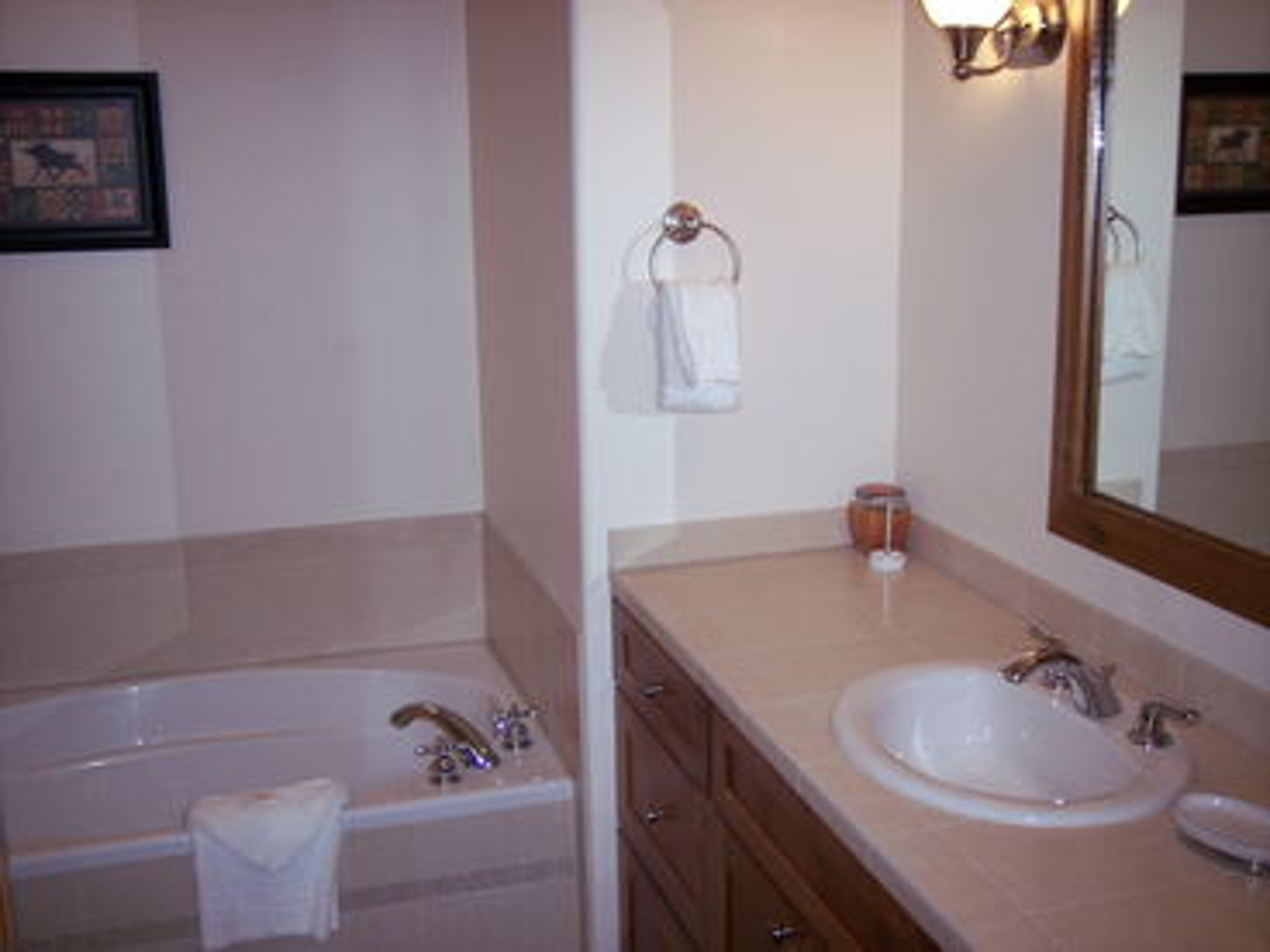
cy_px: 476
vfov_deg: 36.8
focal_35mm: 39
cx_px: 635
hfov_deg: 47.9
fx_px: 1431
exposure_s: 1/60
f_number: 2.8
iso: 100
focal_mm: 8
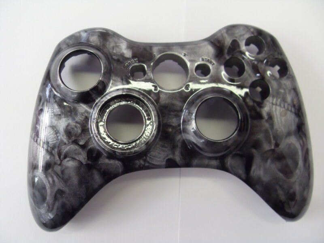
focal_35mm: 35
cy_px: 122
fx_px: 328
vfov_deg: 40.7
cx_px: 162
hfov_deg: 52.6
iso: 160
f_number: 2.8
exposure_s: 1/45
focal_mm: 6.3
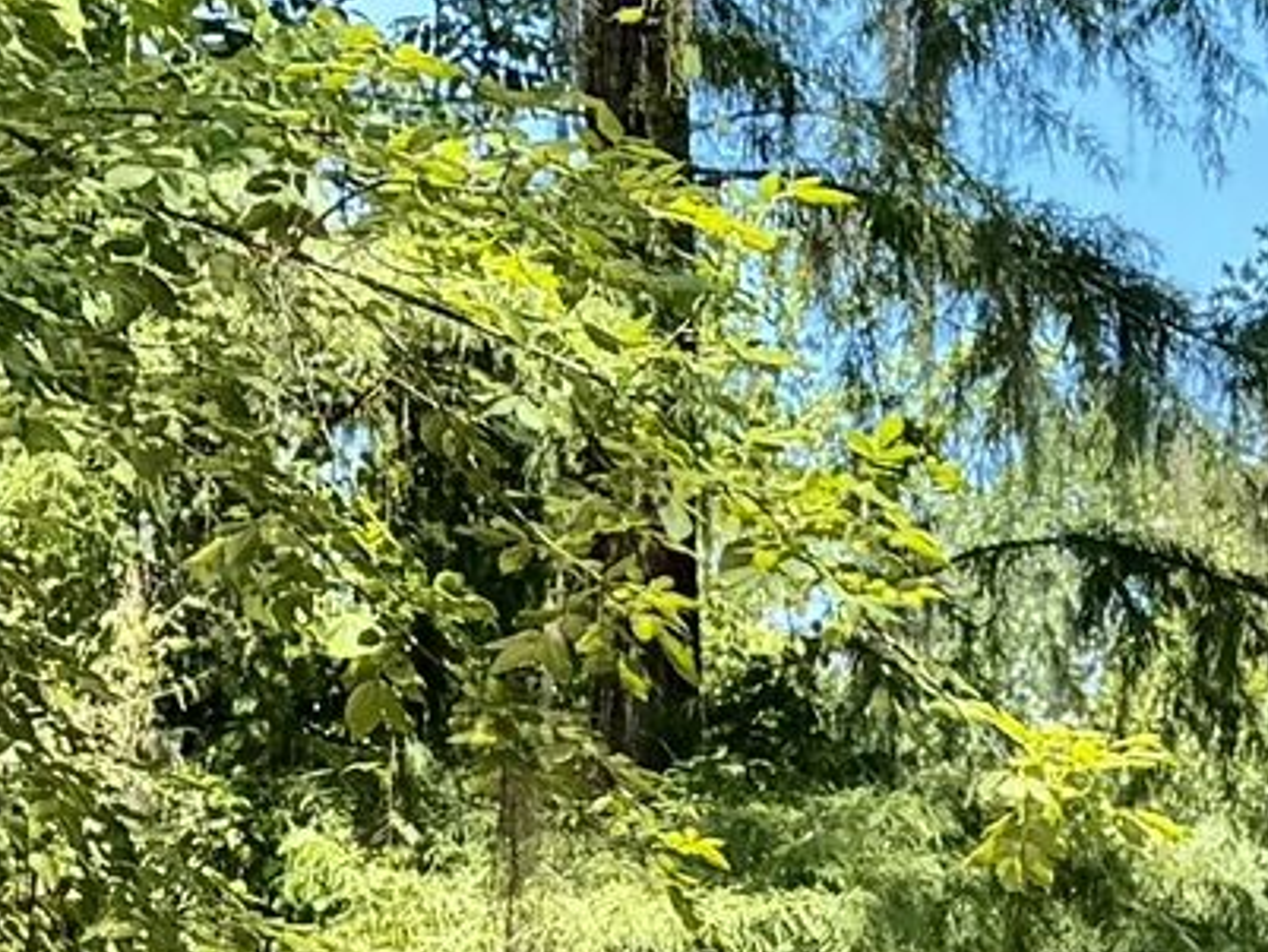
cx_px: 1126
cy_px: 1796
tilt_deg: -1.0
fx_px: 6742
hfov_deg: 10.7
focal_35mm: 184
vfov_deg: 7.8
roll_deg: +0.3
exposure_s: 1/1122
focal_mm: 6.76
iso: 80
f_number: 1.78
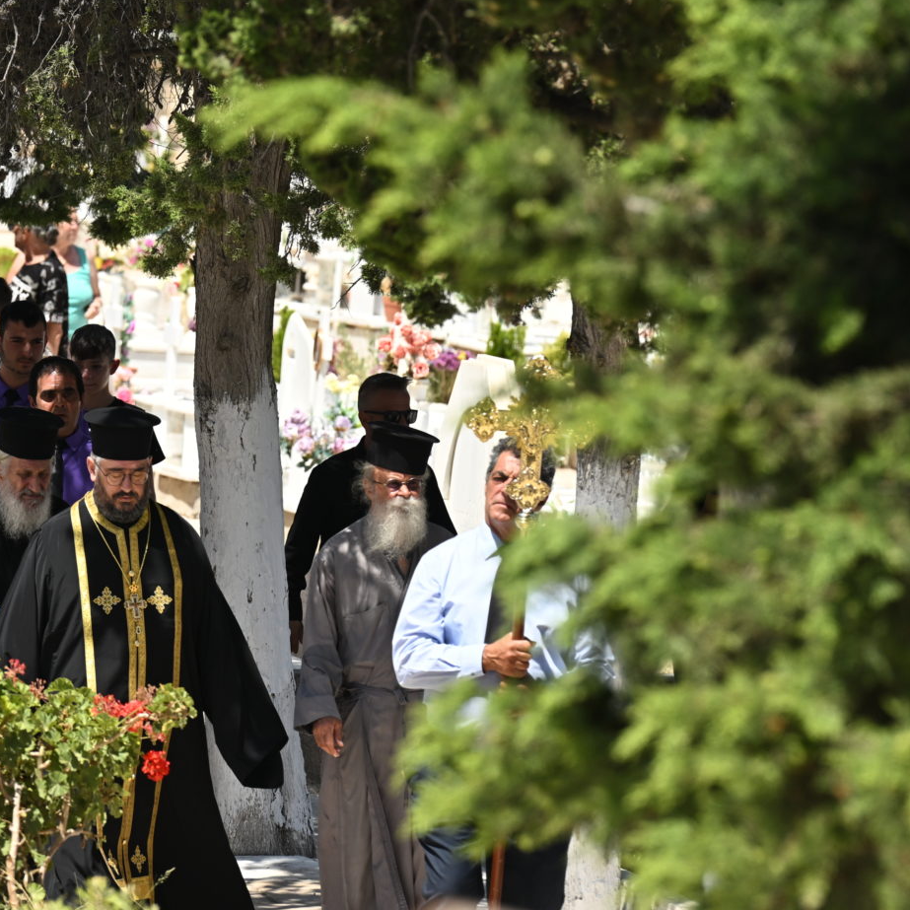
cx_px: -35
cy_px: 621
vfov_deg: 4.6
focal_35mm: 377
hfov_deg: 4.6
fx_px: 11213
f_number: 5.6
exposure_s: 1/640
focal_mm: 200
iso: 160
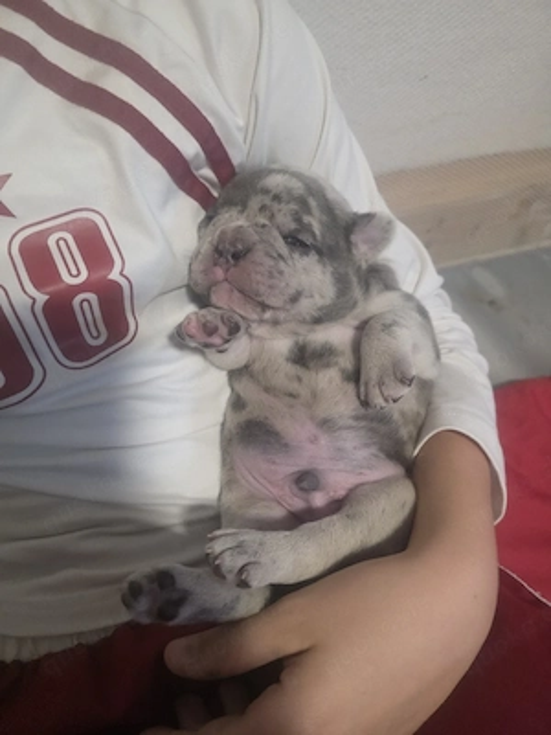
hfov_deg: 58.9
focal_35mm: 23
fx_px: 488
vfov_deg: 73.9
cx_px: 276
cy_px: 368
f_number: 1.7
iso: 1000
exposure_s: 1/101
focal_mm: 6.3
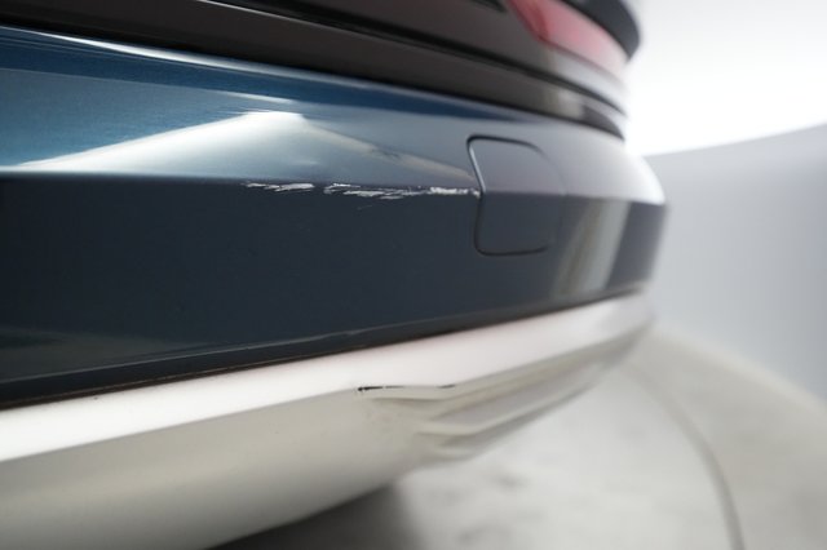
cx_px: 414
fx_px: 643
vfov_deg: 46.4
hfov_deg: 65.5
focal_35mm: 28
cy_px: 275
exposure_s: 1/250
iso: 6400
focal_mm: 28
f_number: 4.5
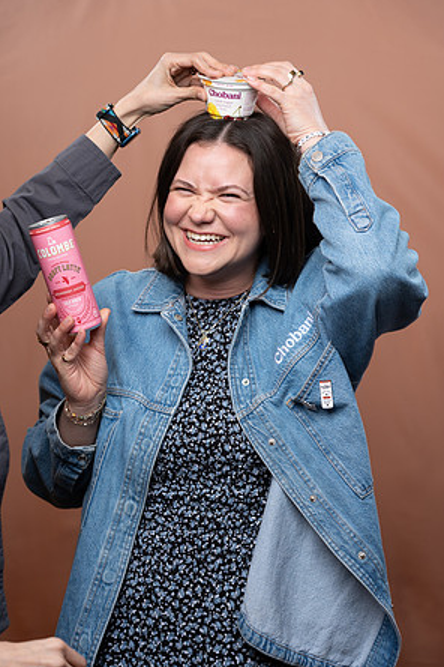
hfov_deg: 19.2
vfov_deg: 28.5
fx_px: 1313
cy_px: 330
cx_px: 224
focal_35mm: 71
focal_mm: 70
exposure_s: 1/160
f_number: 4
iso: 320
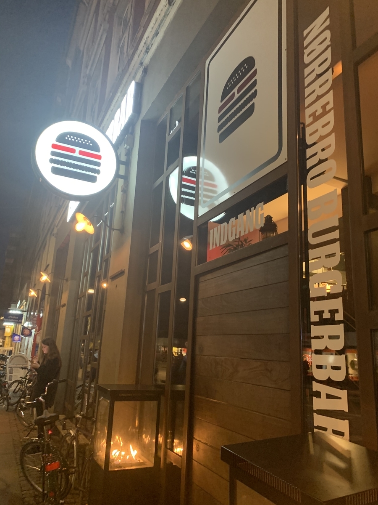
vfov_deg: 67.3
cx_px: 189
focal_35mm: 26
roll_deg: -3.2
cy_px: 252
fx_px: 379
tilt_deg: +14.0
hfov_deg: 53.1
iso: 400
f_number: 1.8
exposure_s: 1/33
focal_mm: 4.25
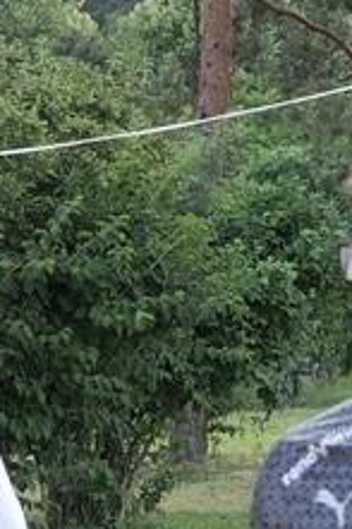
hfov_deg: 7.7
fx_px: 2556
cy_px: 902
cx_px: 594
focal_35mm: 174
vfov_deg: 11.1
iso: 500
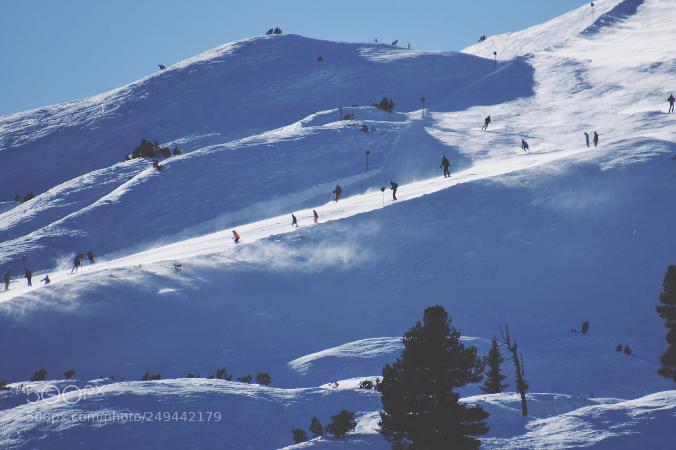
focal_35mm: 600
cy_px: 225
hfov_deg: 3.4
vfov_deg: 2.3
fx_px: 11264
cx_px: 338
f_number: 6.3
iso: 100
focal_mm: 300
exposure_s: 1/800
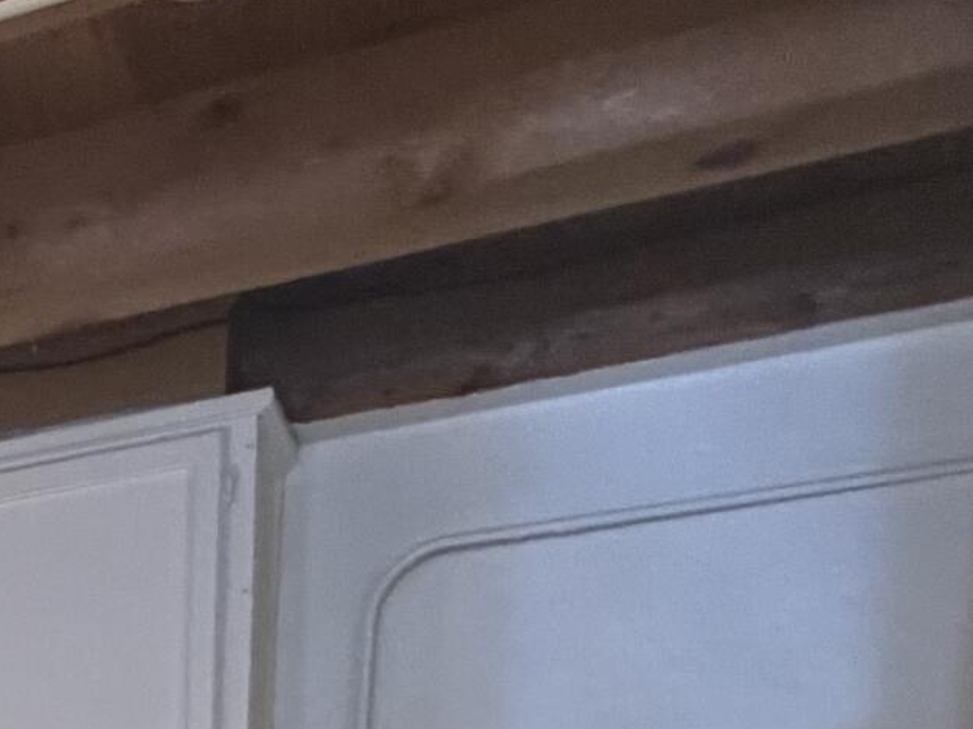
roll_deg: +0.5
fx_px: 1883
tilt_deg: -5.1
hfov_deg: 21.8
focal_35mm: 67
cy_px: 1363
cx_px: -638
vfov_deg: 17.3
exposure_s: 1/60
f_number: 2.2
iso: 320
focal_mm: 2.22
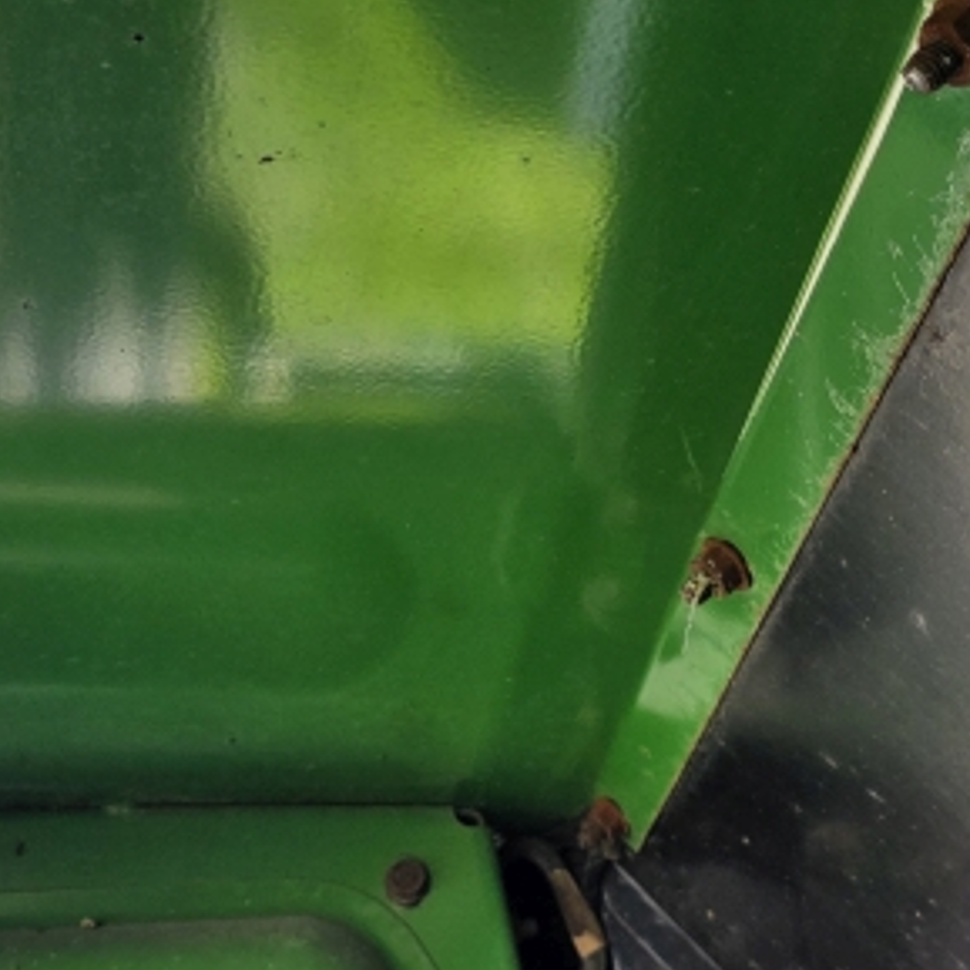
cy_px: 537
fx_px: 2283
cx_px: 507
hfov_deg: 24.0
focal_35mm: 72
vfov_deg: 24.0
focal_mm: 6.3
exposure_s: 1/359
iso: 40
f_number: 1.7
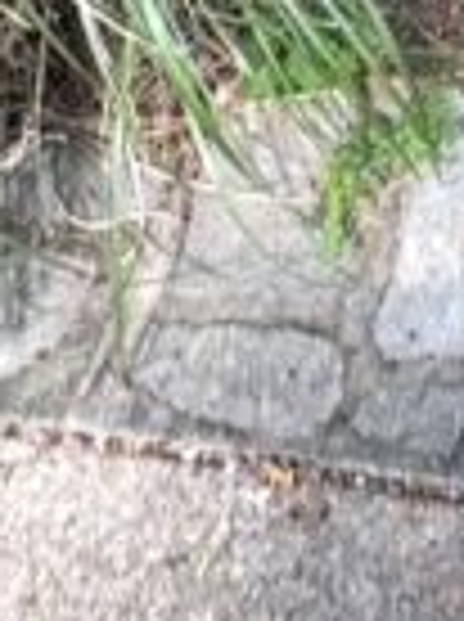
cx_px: 752
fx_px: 1094
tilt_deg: -38.8
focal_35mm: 61
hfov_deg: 19.8
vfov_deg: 20.1
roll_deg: +2.8
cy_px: -558
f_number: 2.2
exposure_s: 1/61
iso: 25
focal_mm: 2.22
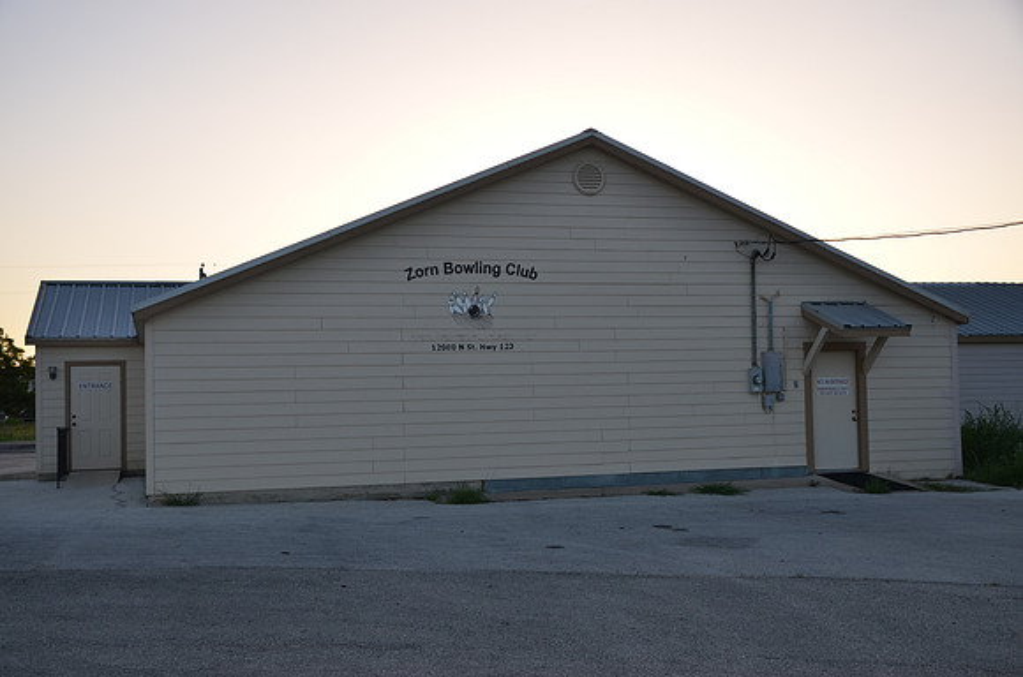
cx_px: 512
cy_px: 338
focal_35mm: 39
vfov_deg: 34.1
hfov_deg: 49.6
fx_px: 1106
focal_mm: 26
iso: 100
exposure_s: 1/250
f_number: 5
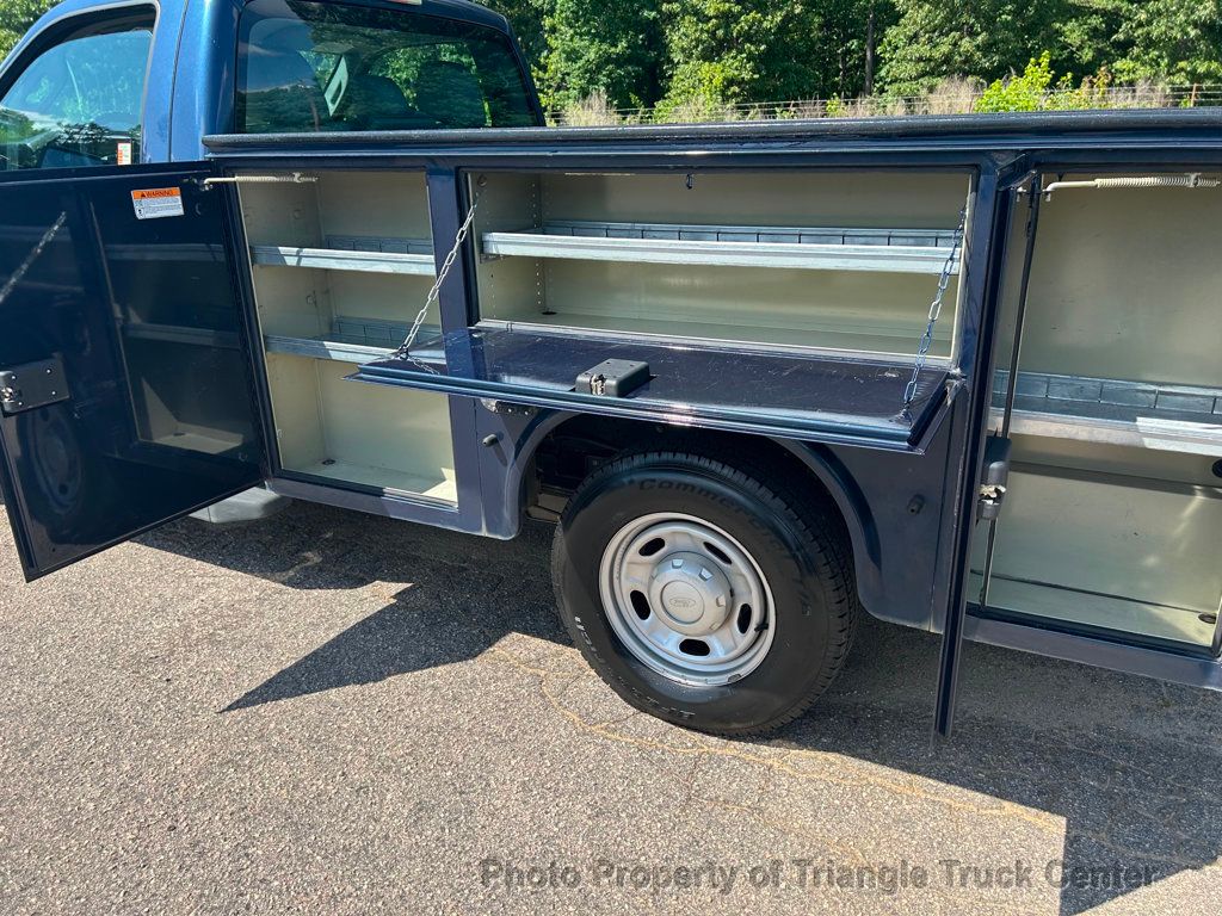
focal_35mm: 26
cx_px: 611
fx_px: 918
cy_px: 458
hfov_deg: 67.3
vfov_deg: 53.1
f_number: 1.5
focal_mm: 5.7
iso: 50
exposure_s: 1/1901
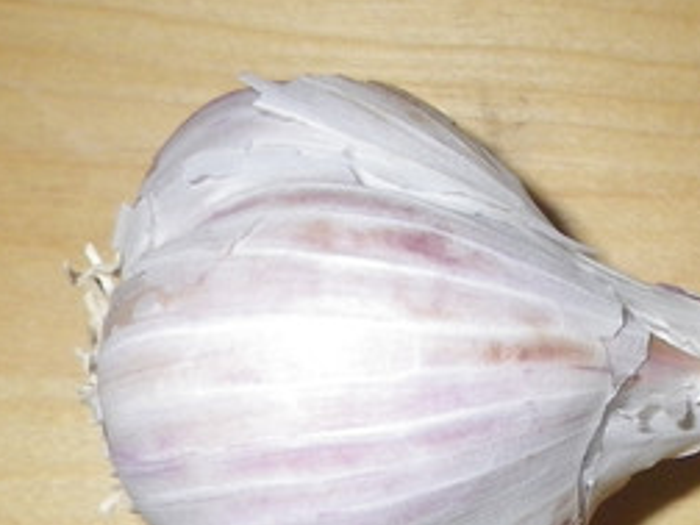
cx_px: 475
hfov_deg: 27.2
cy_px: 592
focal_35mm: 71
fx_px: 1436
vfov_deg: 19.7
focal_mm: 5
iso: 250
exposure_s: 1/50
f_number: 4.2
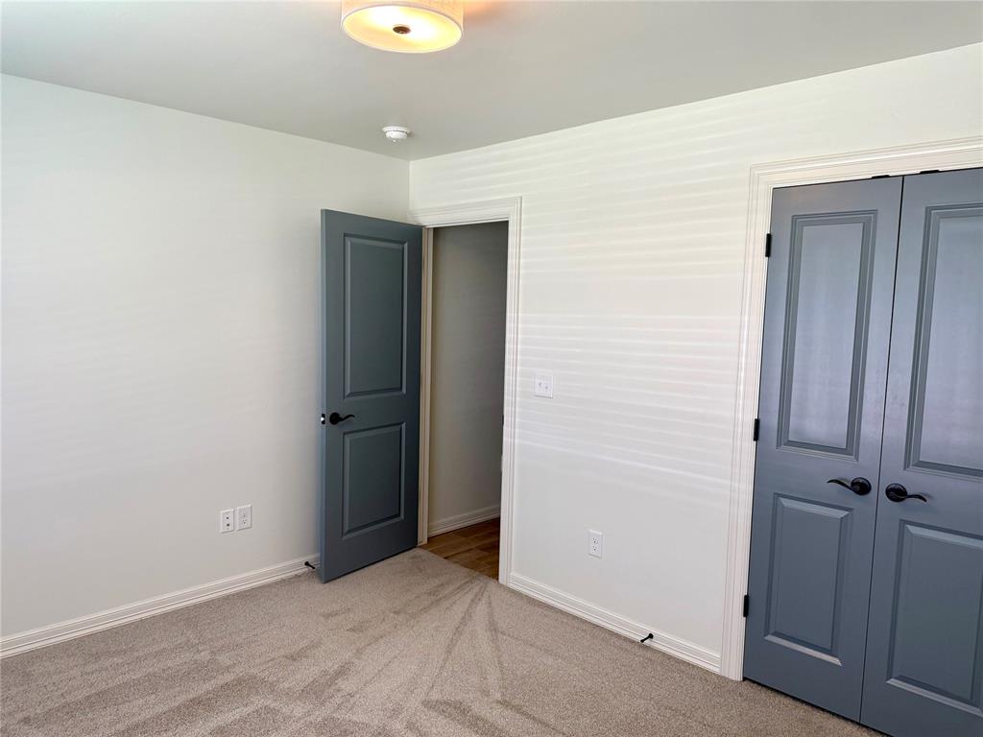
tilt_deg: -5.3
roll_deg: -2.1
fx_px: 682
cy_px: 368
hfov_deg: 71.6
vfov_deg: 56.8
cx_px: 492
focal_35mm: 24
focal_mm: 6.76
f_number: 1.78
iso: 125
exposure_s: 1/120
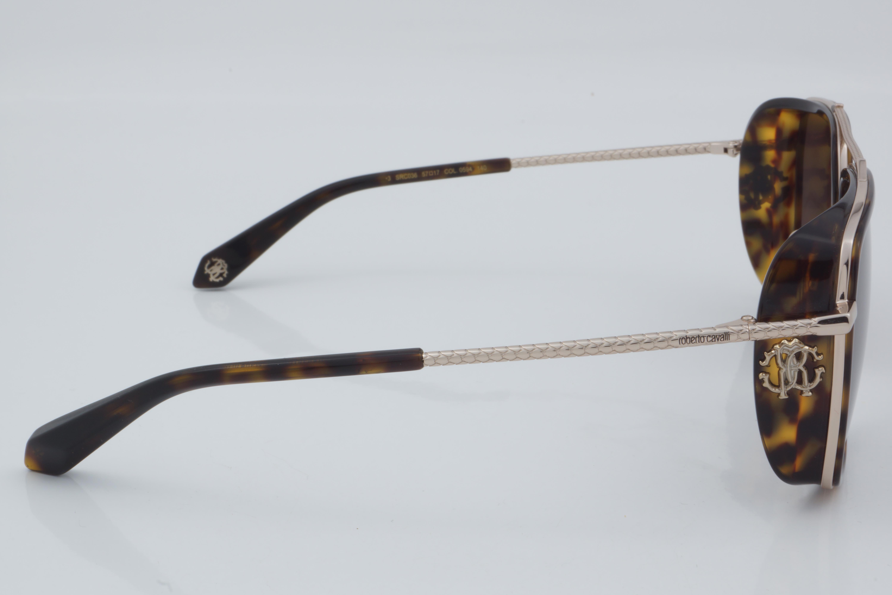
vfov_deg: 18.2
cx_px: 446
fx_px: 1858
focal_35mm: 75
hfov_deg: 27.0
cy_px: 298
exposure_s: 1/4
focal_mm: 50
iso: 100
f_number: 32
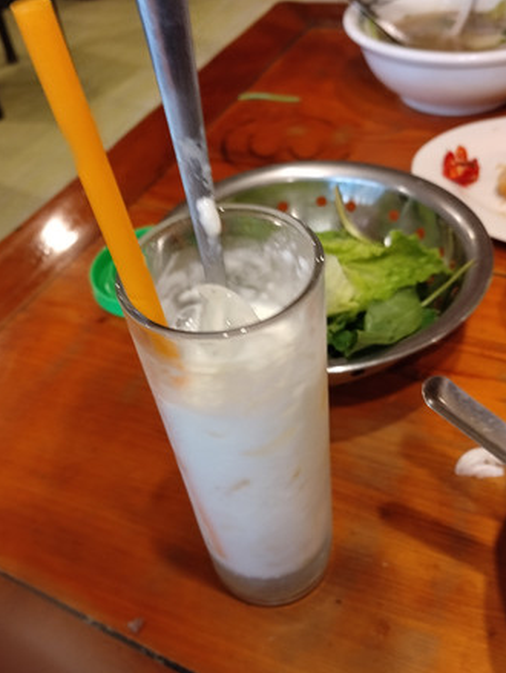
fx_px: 642
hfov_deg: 43.0
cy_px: 320
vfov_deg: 55.3
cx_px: 243
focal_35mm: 33
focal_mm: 4.22
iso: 250
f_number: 1.8
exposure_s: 1/25
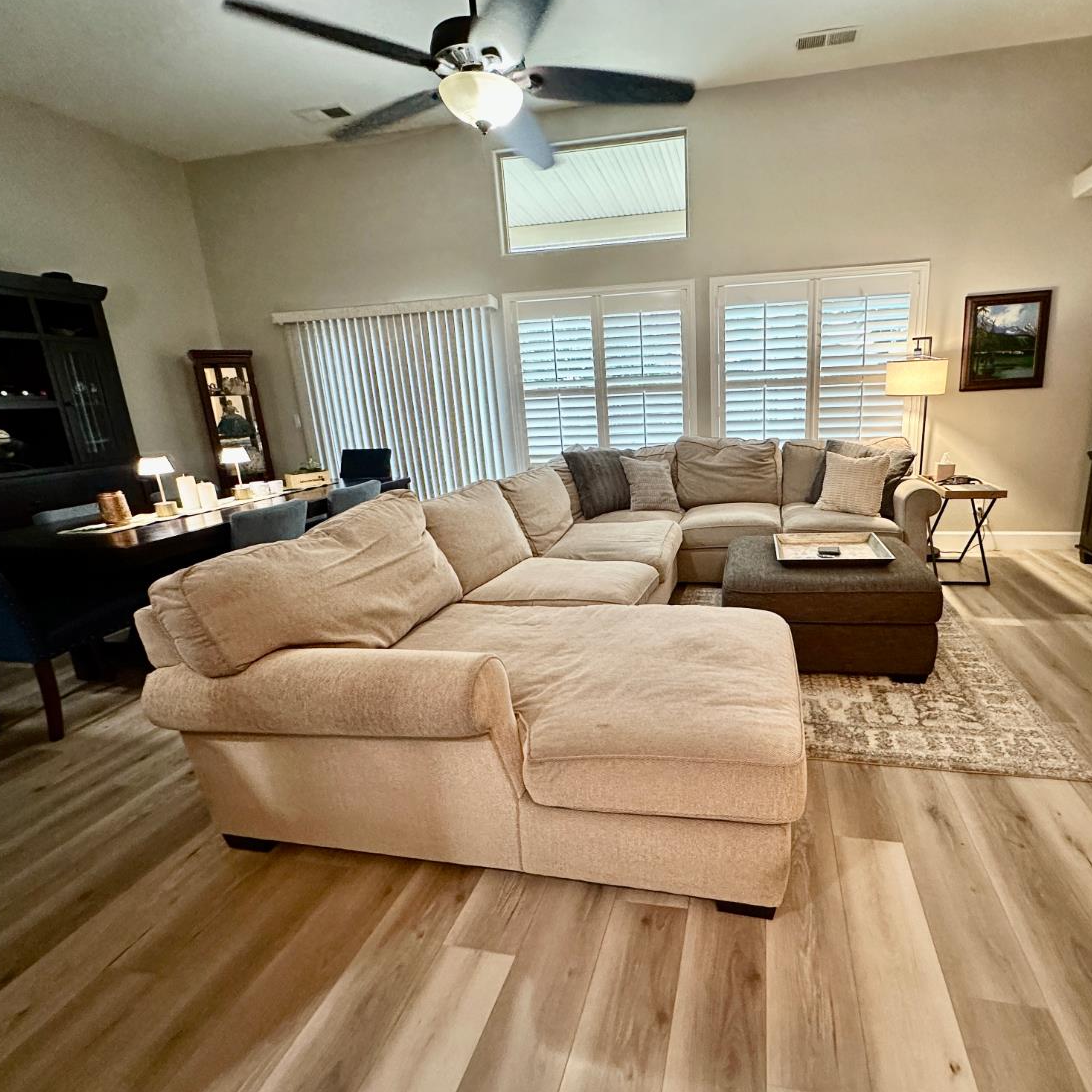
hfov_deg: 83.1
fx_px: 607
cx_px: 646
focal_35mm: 17
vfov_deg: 84.0
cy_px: 552
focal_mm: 2.22
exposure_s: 1/60
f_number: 2.2
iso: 500
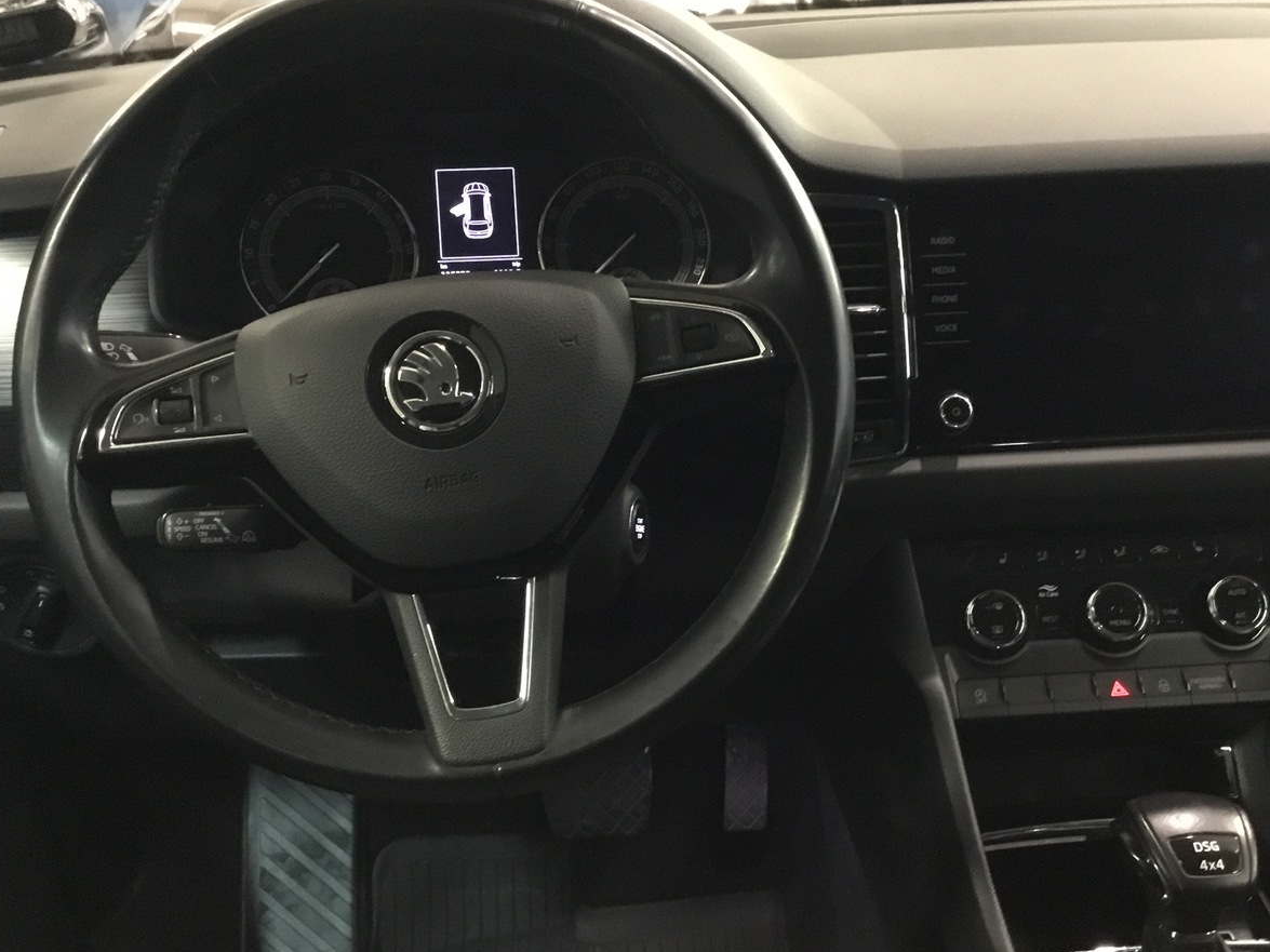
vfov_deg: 37.7
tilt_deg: -26.7
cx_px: 666
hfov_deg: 49.0
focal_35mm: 38
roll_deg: +2.5
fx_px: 1394
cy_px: 526
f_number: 2.4
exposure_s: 1/17
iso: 500
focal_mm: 3.3
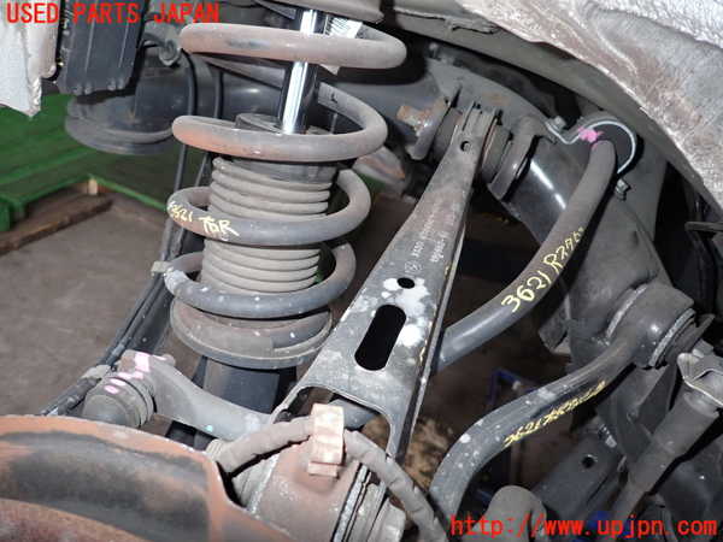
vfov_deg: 54.9
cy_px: 271
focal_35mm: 25
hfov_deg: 69.4
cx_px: 362
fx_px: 522
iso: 250
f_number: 5.6
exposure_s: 1/30
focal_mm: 4.5
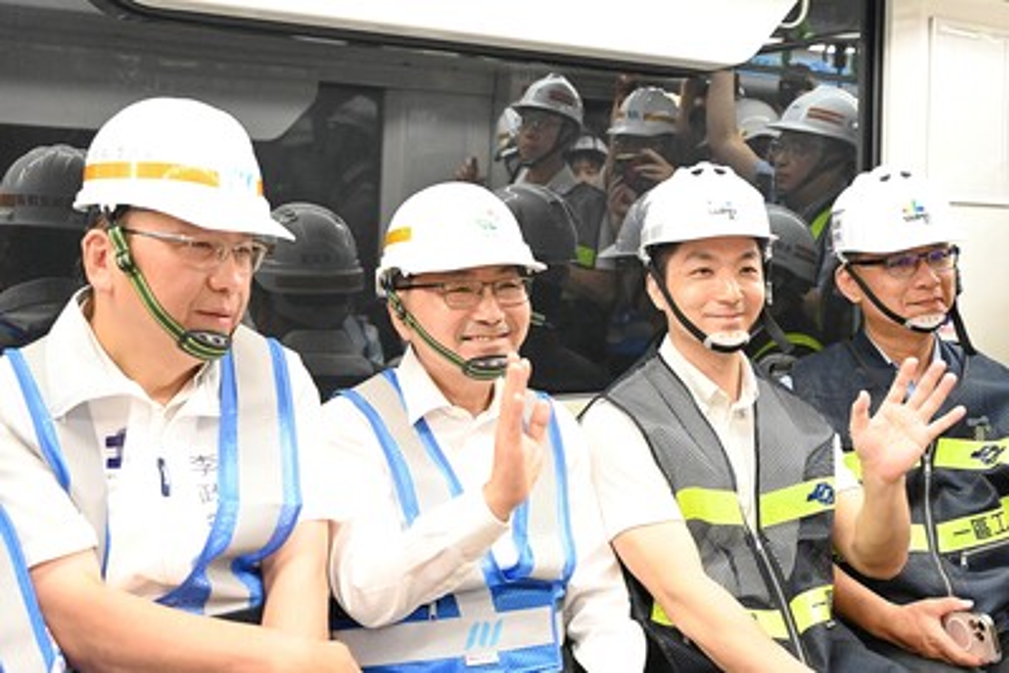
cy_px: 336
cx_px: 504
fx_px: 1234
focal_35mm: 44
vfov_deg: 30.5
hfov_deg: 44.5
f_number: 4
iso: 6400
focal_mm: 44
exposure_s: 1/125
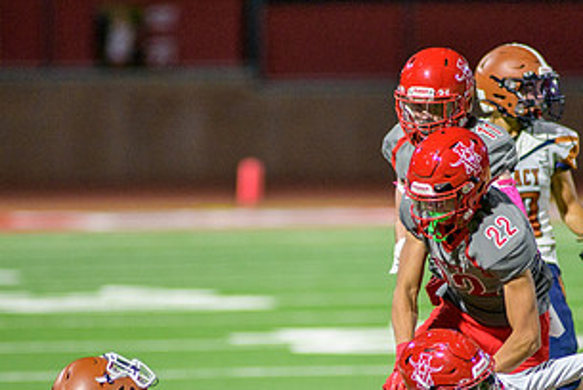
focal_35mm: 570
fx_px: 9239
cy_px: 334
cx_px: 310
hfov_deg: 3.6
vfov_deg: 2.4
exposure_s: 1/500
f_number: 2.8
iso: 2000
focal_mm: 300
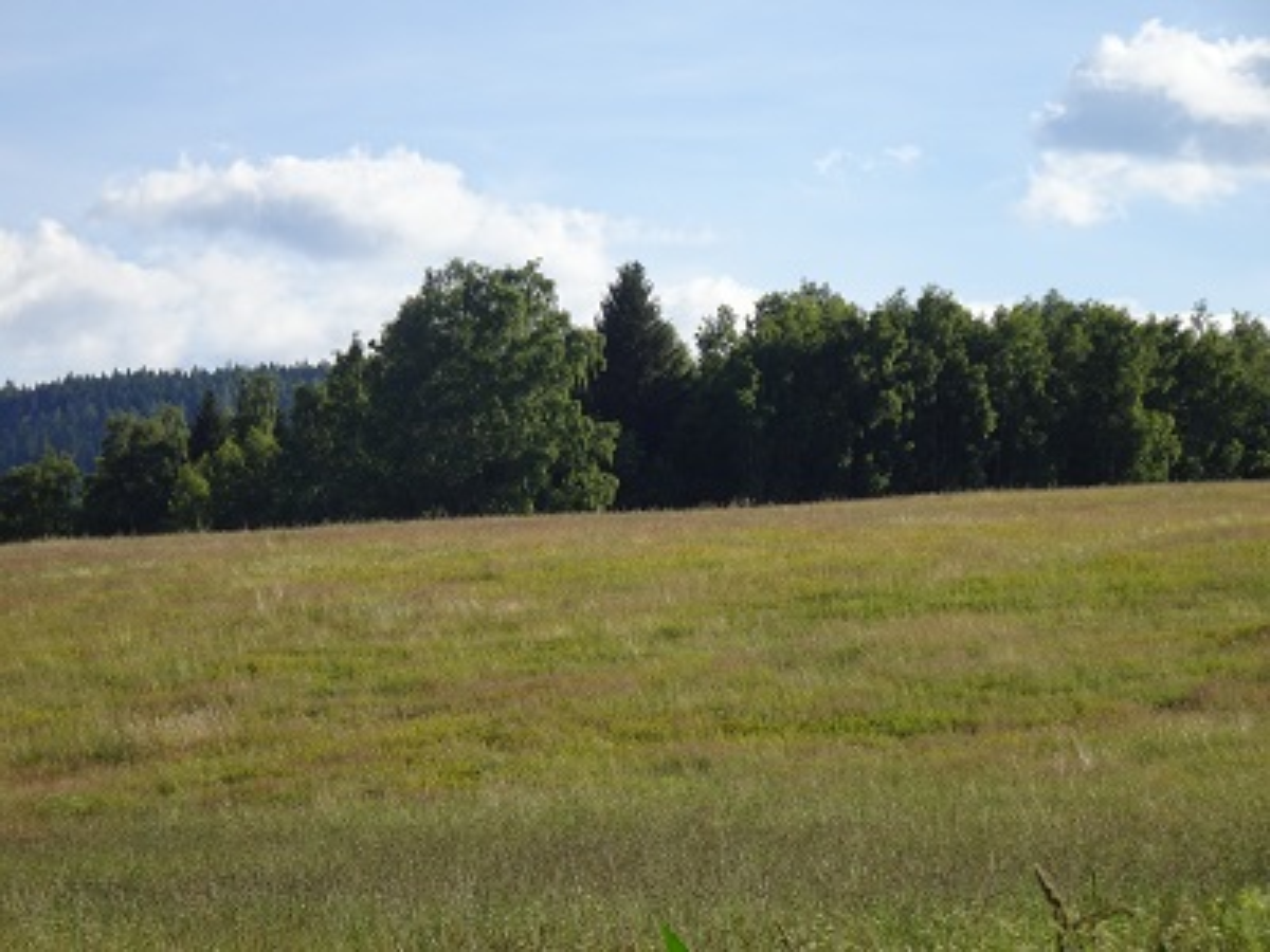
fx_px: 5503
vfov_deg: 9.9
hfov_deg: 13.2
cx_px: 635
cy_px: 476
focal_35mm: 150
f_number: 5.6
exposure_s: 1/400
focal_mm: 25.66
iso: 80
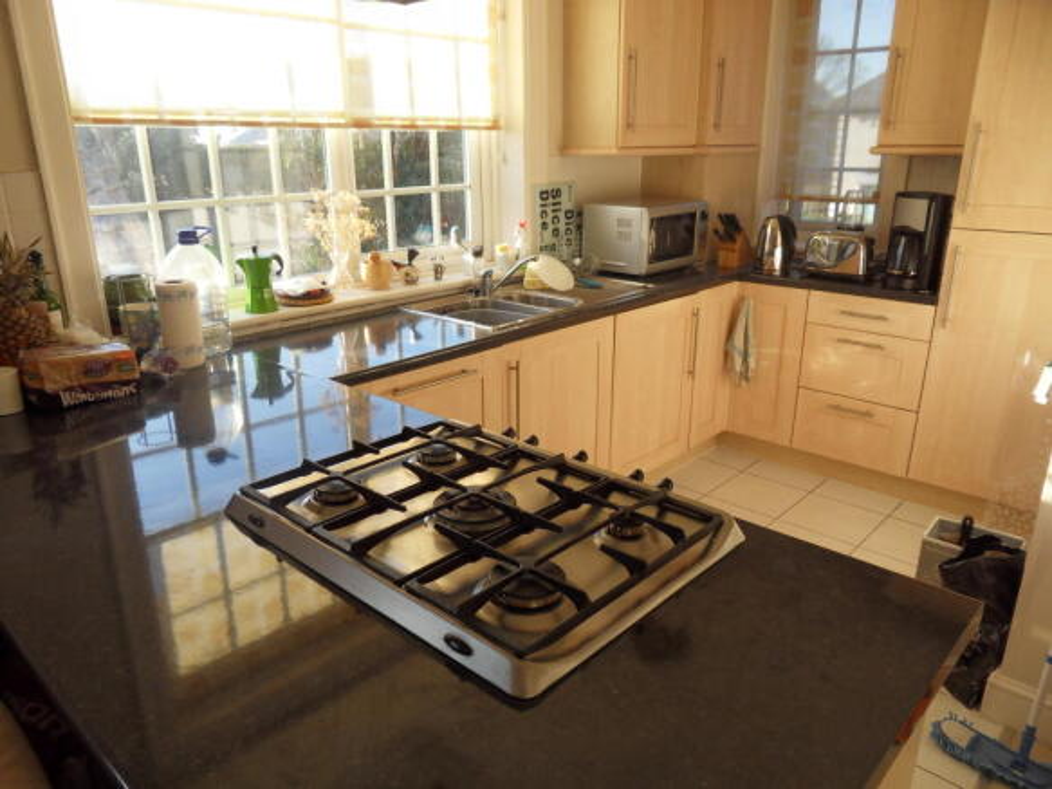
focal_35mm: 24
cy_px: 394
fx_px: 729
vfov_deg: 56.8
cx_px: 526
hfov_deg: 71.6
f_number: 3.3
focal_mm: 4.2
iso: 80
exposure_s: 1/125
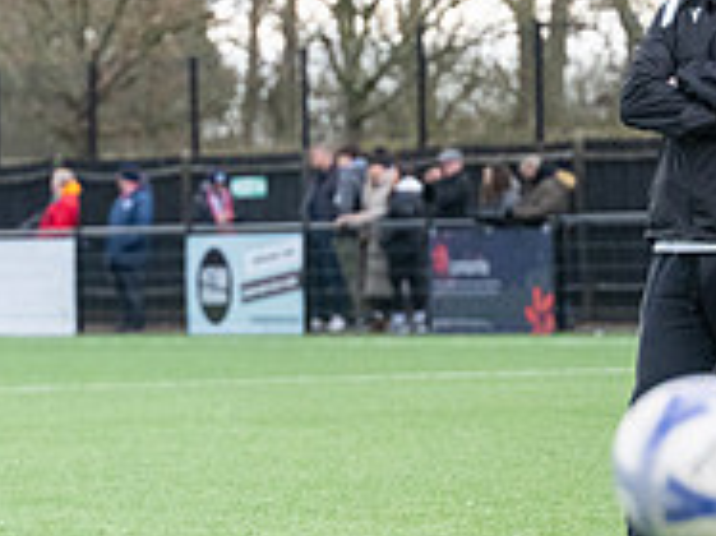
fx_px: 8310
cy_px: 496
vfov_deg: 3.7
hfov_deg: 4.9
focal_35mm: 402
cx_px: -184
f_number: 4
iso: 2000
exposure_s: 1/1600
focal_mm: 135
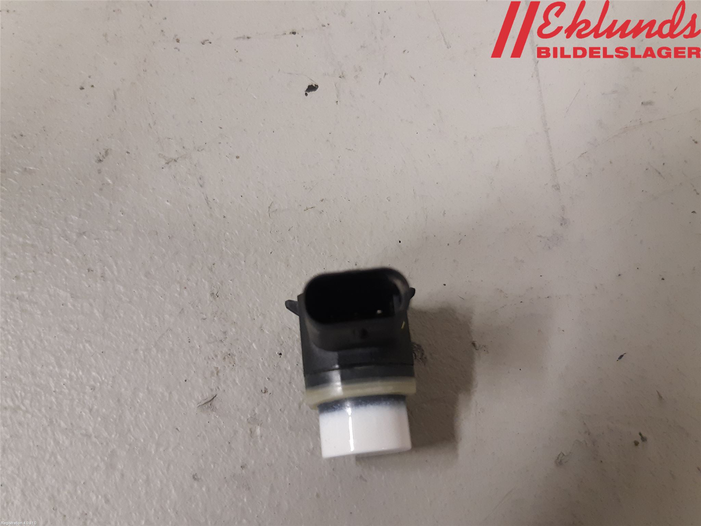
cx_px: 350
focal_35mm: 26
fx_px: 527
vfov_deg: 53.1
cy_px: 263
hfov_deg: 67.3
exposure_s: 1/50
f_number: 1.7
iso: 250
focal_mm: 3.93
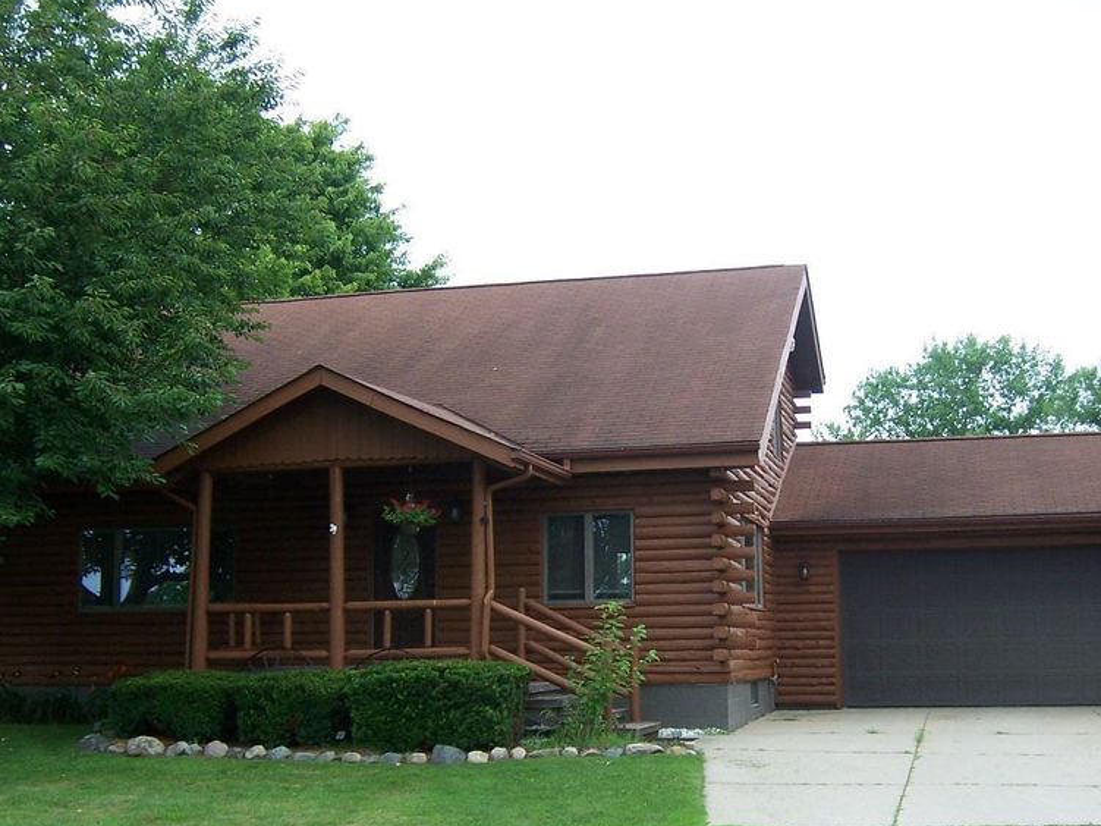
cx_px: 610
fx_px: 1431
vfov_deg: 32.1
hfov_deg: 42.0
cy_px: 477
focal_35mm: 45
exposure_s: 1/180
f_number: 3.4
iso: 80
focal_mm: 5.5
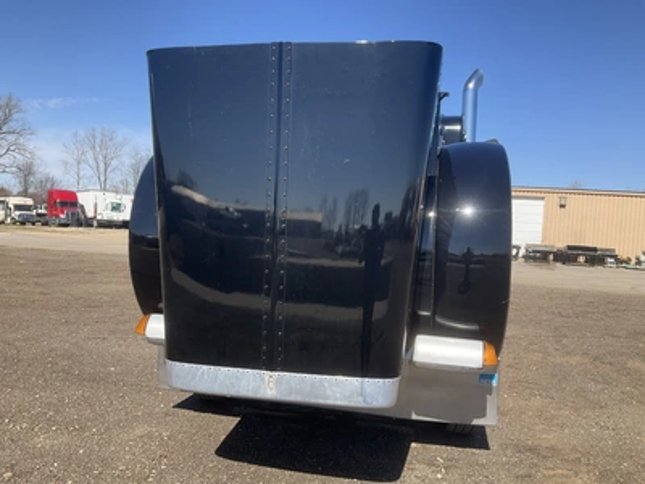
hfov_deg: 61.7
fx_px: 540
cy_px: 242
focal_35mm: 29
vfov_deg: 48.2
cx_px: 322
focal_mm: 3
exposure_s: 1/1035
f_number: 1.8
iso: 25
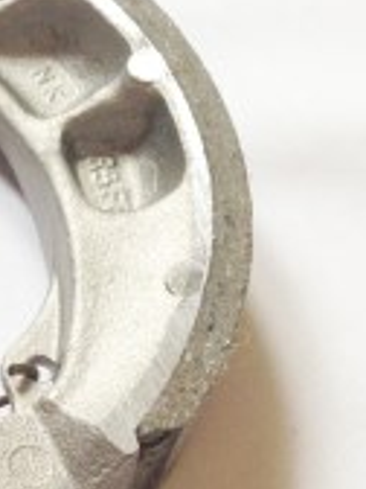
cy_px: 291
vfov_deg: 20.0
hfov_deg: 14.3
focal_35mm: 98
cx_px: -155
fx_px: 1382
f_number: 2.4
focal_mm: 4.12
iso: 64
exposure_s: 1/20
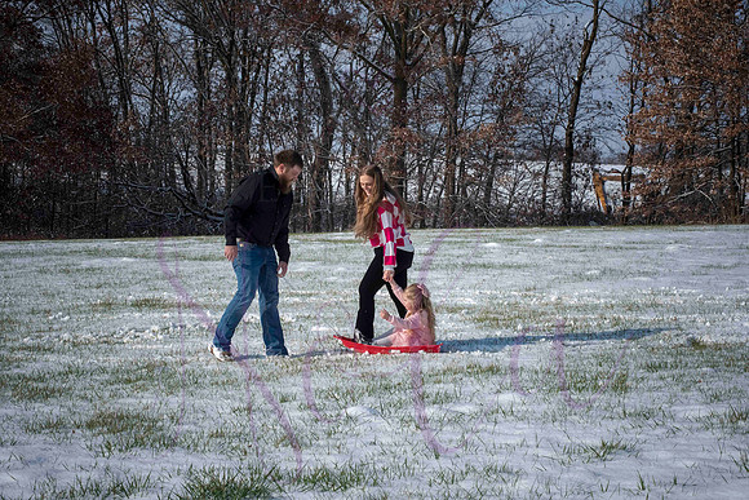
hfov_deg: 25.4
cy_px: 250
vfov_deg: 17.1
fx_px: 1665
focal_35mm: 80
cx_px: 374
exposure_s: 1/1000
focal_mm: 80
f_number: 16
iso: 640
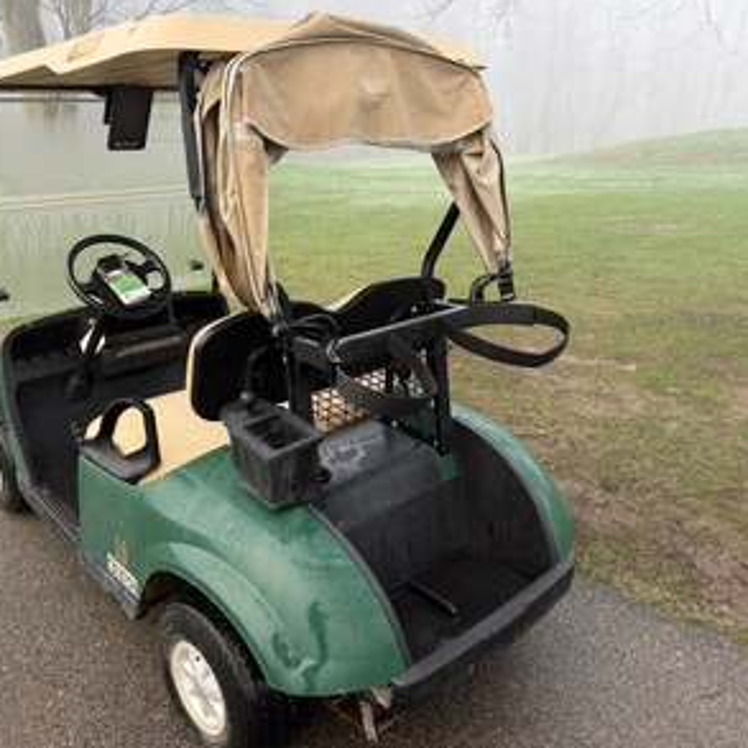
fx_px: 709
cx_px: 329
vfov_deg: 55.6
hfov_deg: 55.5
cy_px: 373
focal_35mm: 29
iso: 80
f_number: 1.78
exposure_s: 1/121
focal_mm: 6.76
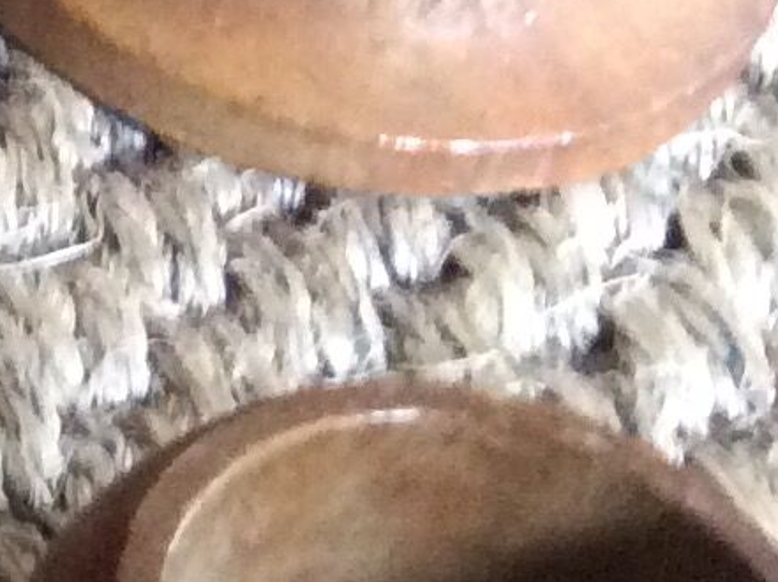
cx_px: -1224
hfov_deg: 9.2
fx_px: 4222
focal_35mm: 188
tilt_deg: -52.5
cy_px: 402
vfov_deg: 7.9
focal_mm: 3.3
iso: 320
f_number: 2.4
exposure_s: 1/17
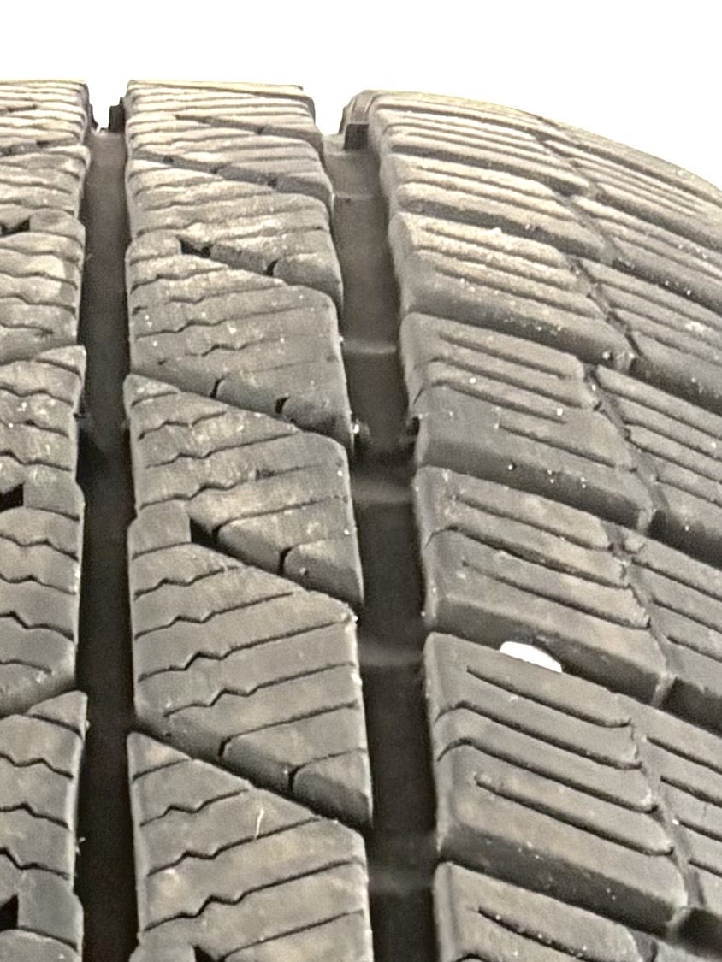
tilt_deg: -16.0
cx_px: 203
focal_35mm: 132
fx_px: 3670
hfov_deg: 11.2
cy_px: 2287
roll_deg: -0.8
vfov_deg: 12.1
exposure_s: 1/50
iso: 500
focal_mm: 5.96
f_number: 1.6
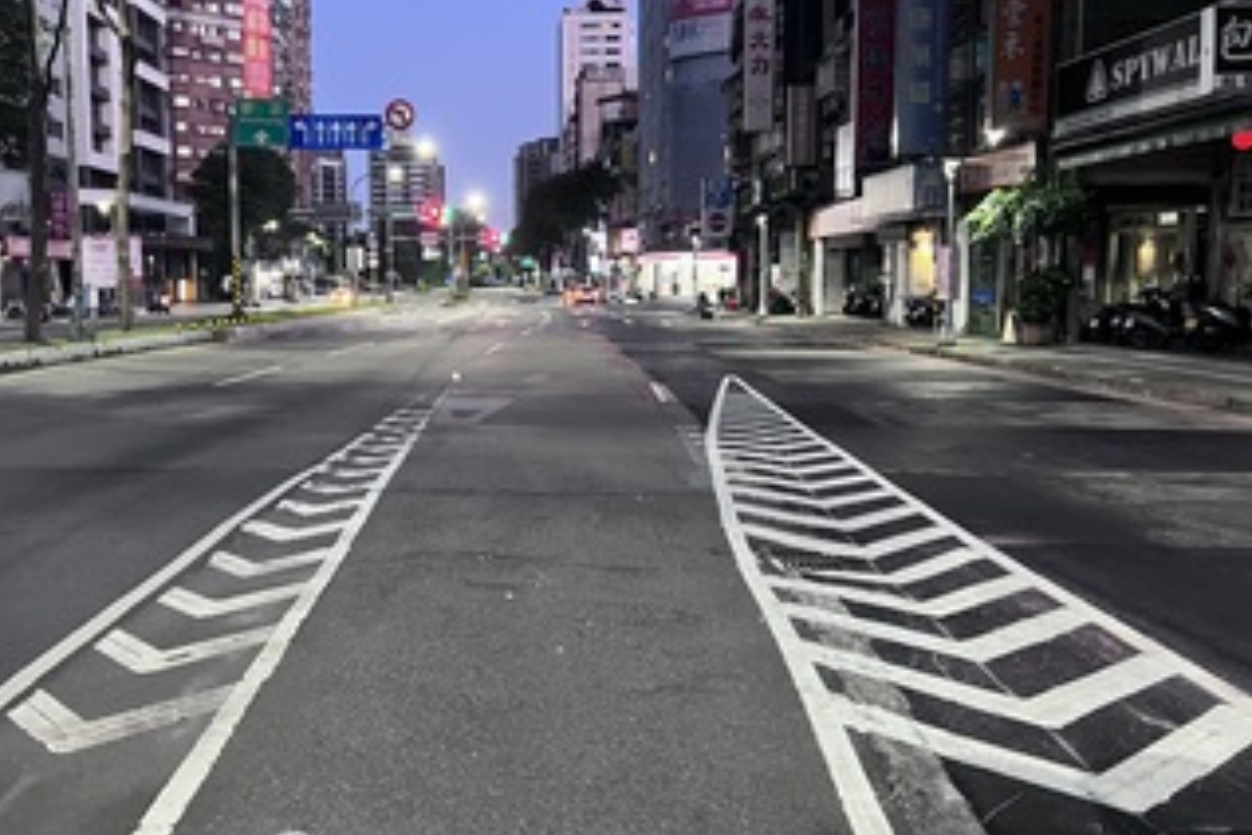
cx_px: 500
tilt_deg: -5.6
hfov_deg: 55.4
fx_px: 1182
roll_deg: +0.9
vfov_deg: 38.8
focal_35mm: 34
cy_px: 378
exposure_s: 1/30
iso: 500
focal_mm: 5.7
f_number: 1.5
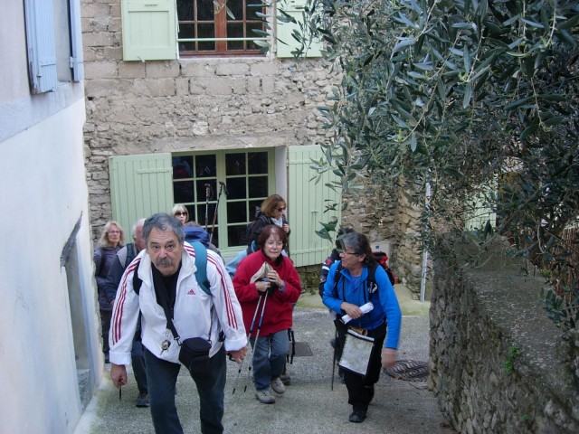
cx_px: 290
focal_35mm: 38
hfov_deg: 49.0
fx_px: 636
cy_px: 217
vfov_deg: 37.7
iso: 64
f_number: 2.8
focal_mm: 7.8
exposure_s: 1/47.9
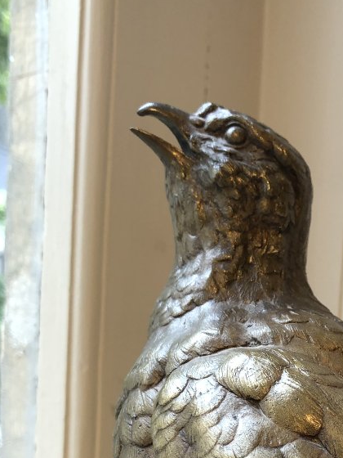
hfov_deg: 23.5
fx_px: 793
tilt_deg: -9.0
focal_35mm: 60
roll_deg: -3.4
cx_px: 337
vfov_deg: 31.0
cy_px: 394
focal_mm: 4
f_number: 1.8
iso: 25
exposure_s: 1/33
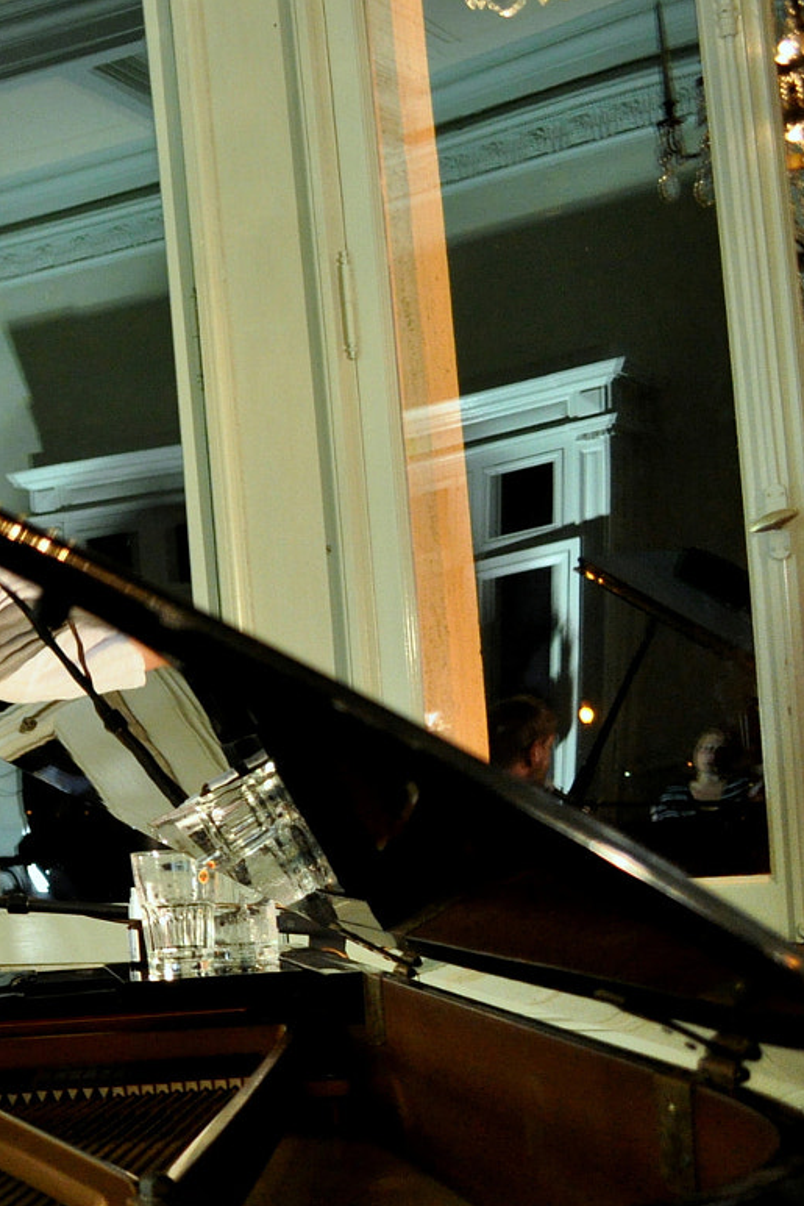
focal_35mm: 56
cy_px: 757
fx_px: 1875
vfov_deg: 35.4
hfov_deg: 20.7
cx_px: -390
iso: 1250
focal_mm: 18
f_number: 3.5
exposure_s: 1/40
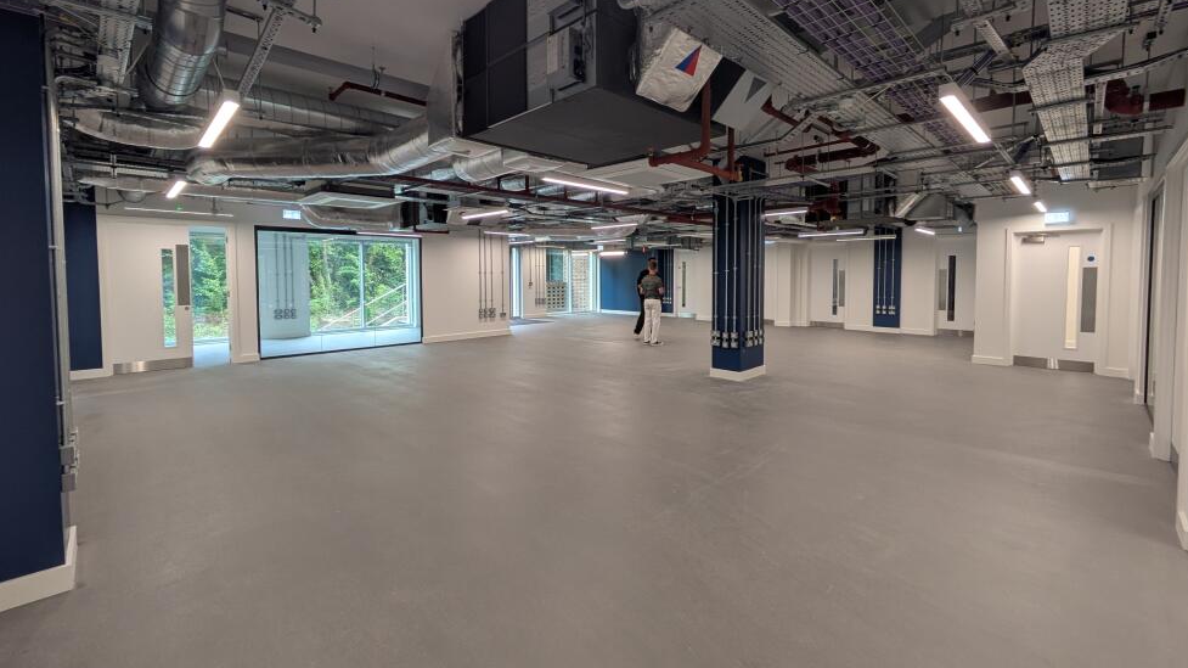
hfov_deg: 99.4
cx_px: 603
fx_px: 504
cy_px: 299
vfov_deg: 66.9
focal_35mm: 16
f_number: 2.2
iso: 94
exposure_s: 1/100
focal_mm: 1.83
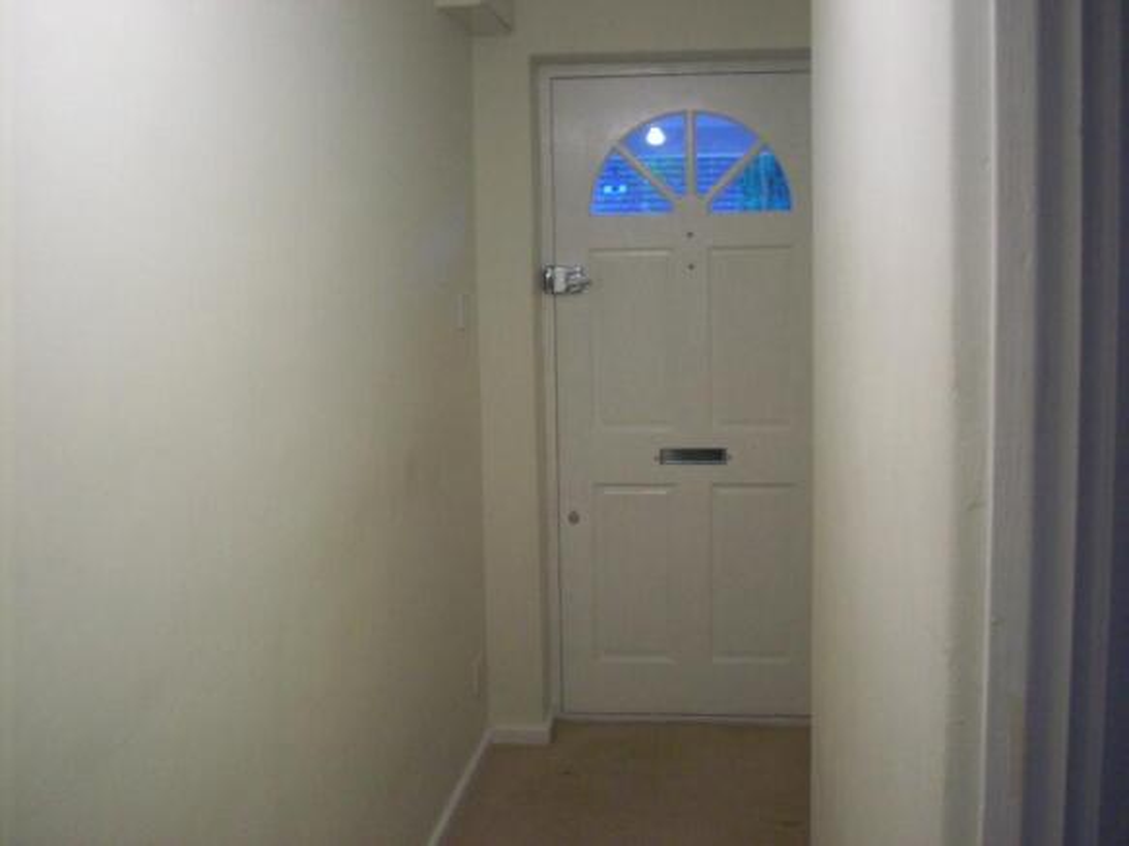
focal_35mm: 37
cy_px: 423
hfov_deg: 50.1
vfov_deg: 38.7
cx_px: 564
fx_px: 1207
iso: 160
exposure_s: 1/22.1
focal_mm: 6.2
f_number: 2.8
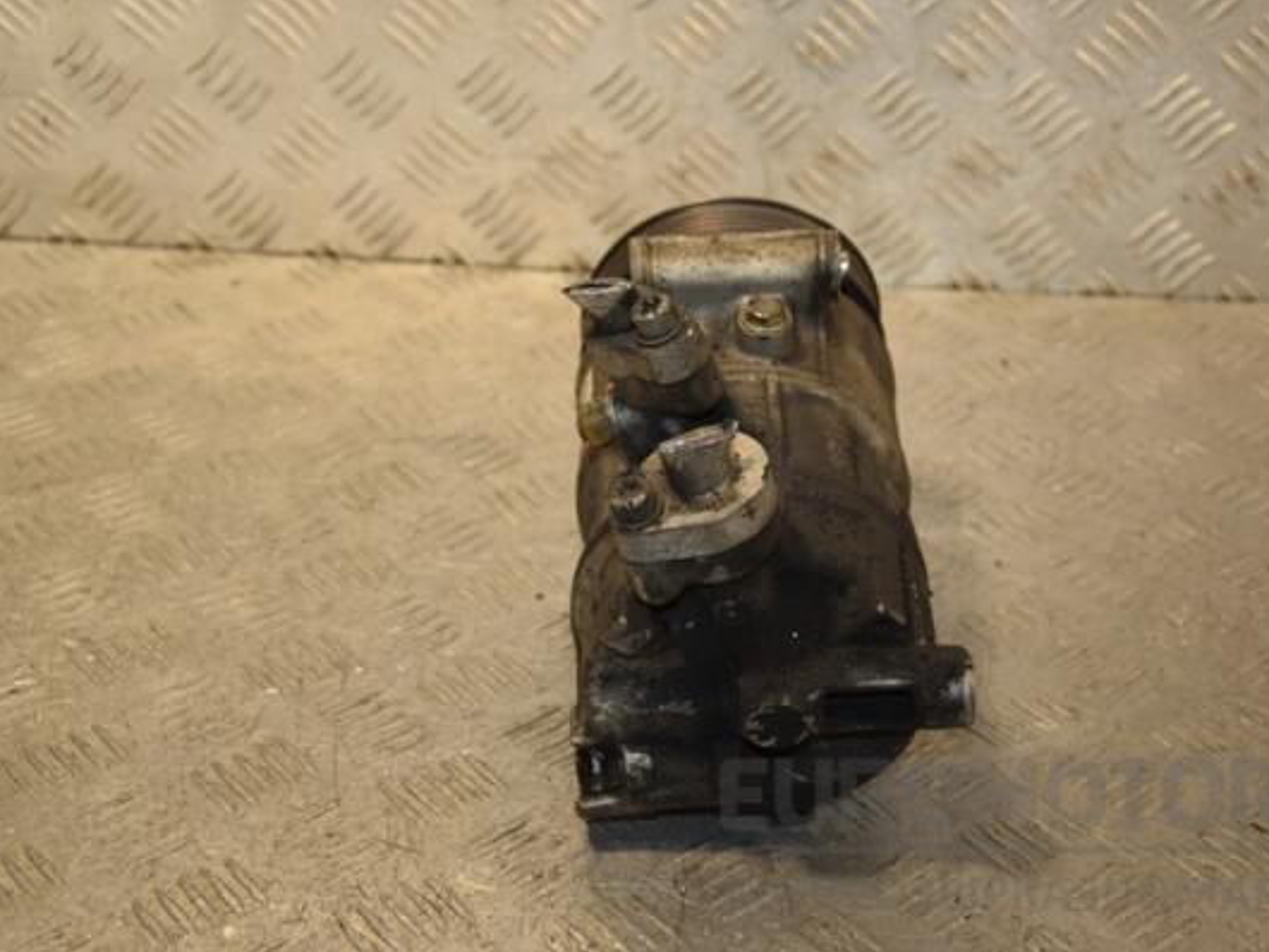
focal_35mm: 62
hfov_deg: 31.2
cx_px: 675
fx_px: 2274
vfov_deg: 23.7
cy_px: 476
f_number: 5
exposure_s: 1/160
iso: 800
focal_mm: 38
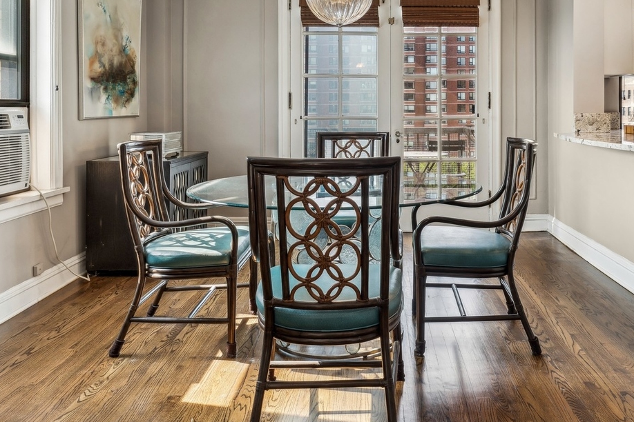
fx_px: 528
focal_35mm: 30
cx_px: 352
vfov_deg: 42.4
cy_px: 112
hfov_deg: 61.8
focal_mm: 17
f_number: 9
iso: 320
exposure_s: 1/40
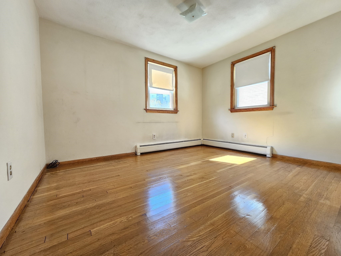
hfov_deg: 106.2
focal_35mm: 13
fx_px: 128
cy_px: 128
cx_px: 170
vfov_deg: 89.9
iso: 160
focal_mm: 2.2
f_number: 2.2
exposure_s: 1/60
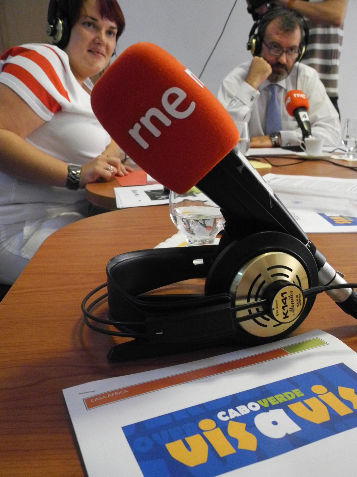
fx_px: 481
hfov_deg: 40.7
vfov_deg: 52.6
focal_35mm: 35
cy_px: 238
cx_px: 178
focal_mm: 7.4
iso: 800
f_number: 3.2
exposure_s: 1/99
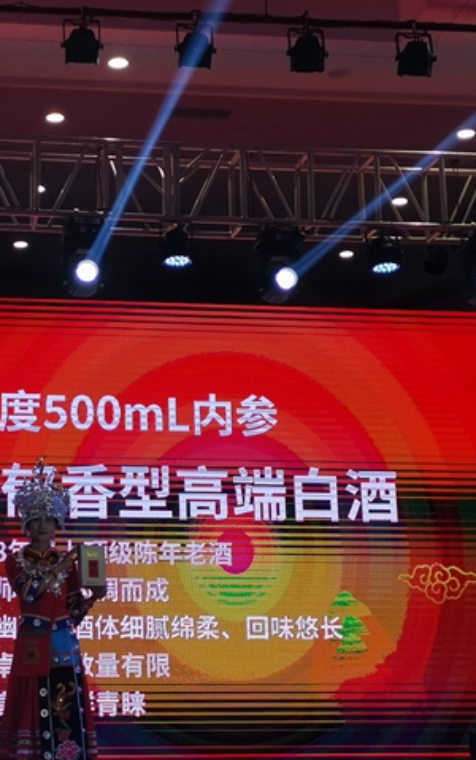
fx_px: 1430
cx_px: 70
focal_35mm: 69
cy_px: 379
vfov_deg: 29.8
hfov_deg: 18.7
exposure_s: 1/332
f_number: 1.8
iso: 50
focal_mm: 4.75
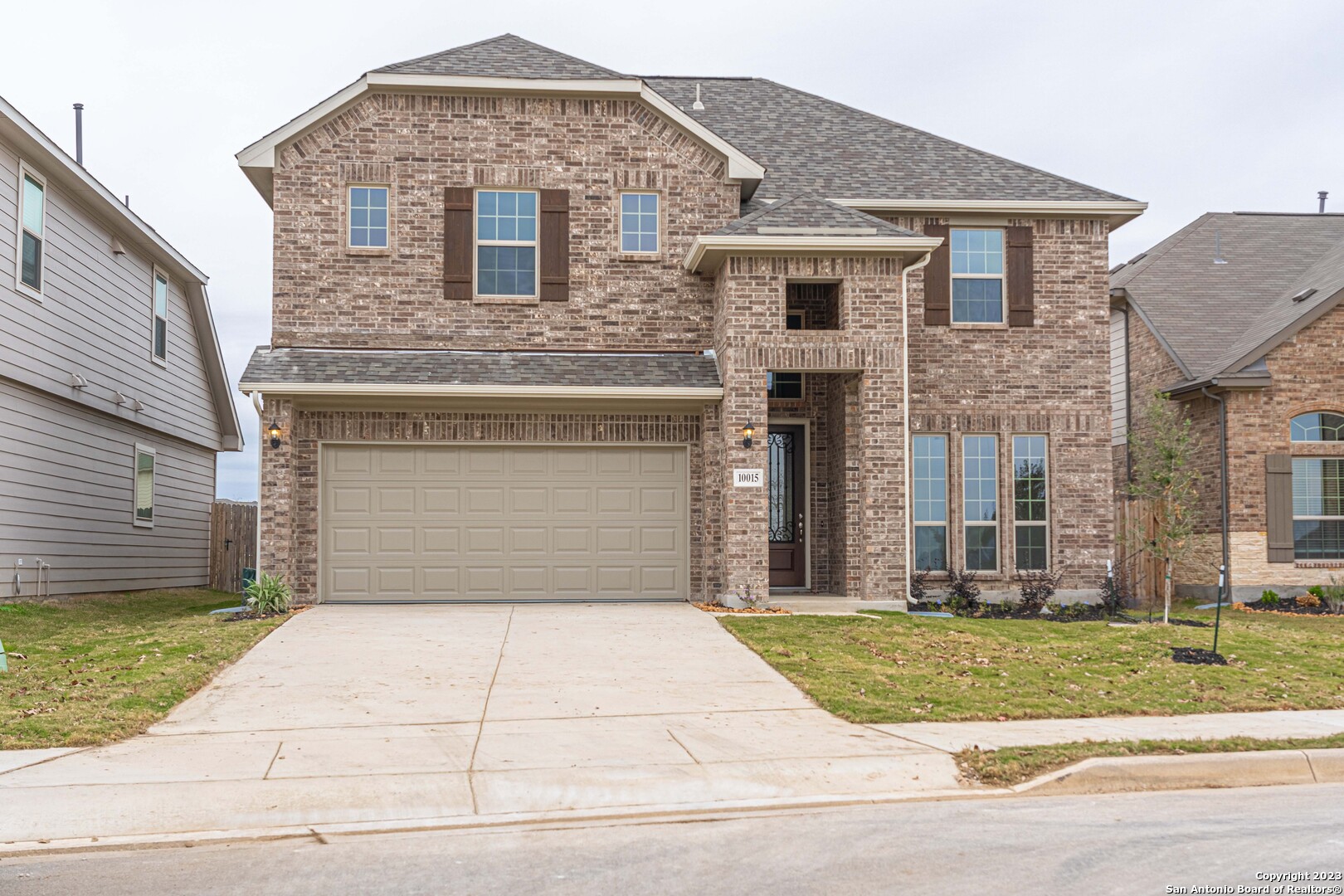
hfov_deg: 48.5
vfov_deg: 33.4
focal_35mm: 40
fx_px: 1493
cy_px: 448
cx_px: 672
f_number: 7.1
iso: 400
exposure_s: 1/1000
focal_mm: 40
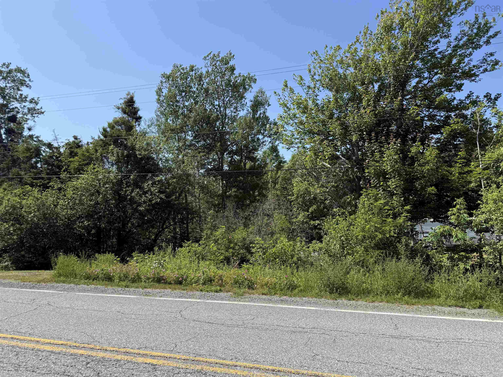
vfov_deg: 56.8
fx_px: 349
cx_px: 252
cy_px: 188
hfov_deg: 71.6
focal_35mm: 24
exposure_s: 1/3425
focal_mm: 6.76
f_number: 1.78
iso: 80
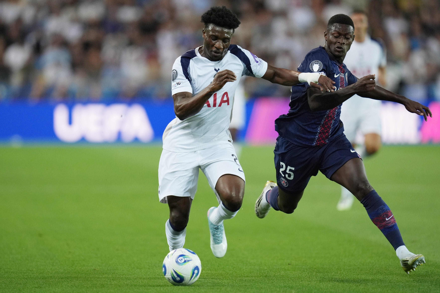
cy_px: 146
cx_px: 220
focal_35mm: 400
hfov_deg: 5.2
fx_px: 4889
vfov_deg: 3.4
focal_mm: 400
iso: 2500
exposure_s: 1/1600
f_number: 3.2
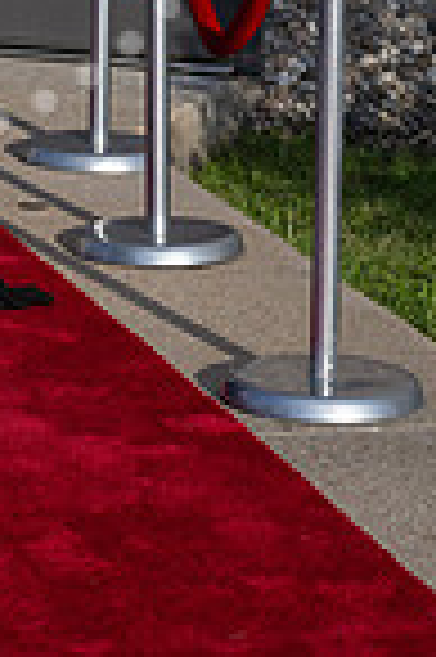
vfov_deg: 10.0
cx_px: -139
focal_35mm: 201
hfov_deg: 6.8
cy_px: -270
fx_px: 3660
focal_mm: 65
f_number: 5
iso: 320
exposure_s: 1/2000
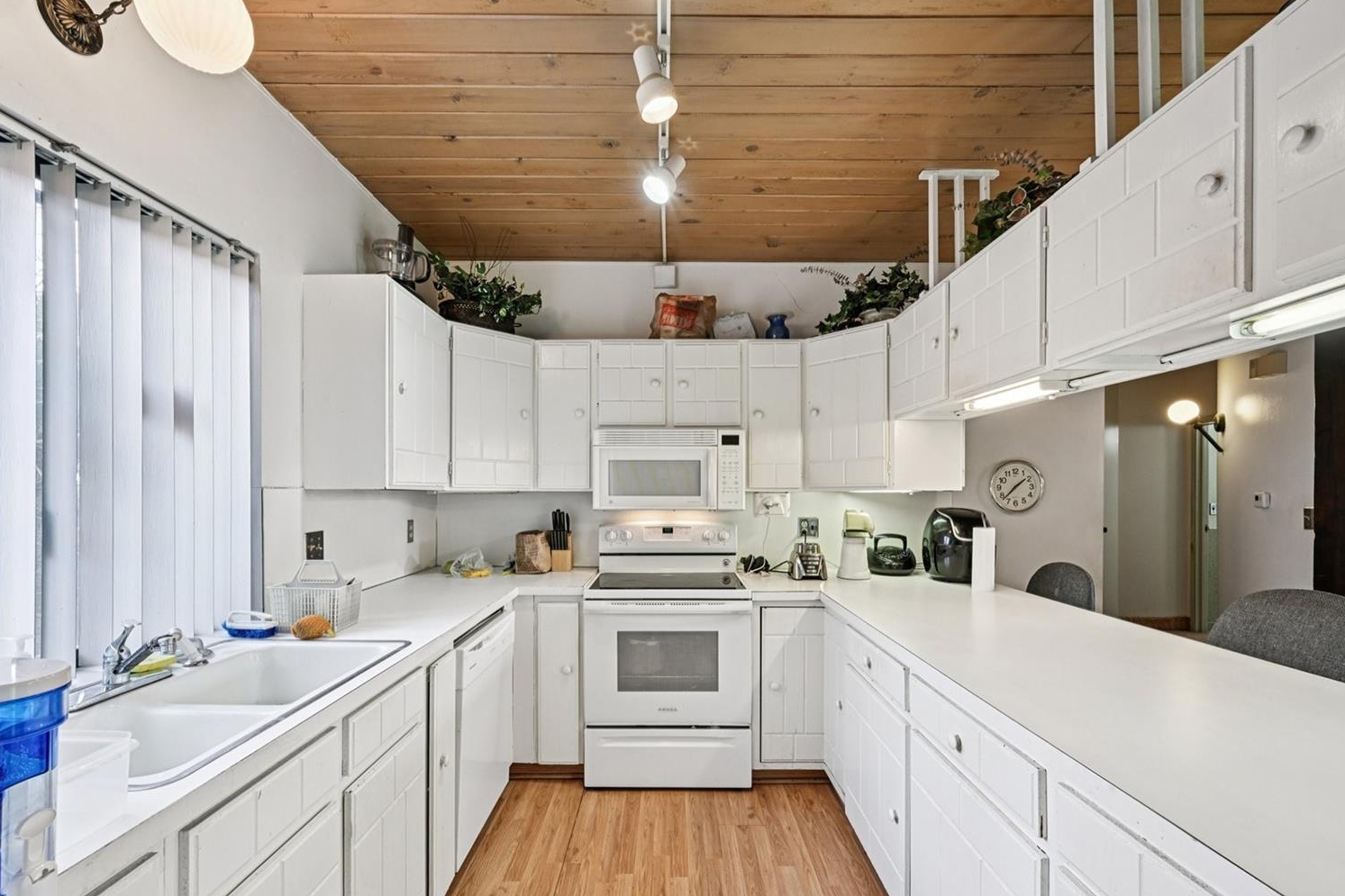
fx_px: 560
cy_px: 476
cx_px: 676
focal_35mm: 15
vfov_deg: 77.2
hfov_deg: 100.4
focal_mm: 14
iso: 400
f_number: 11
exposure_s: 1/8
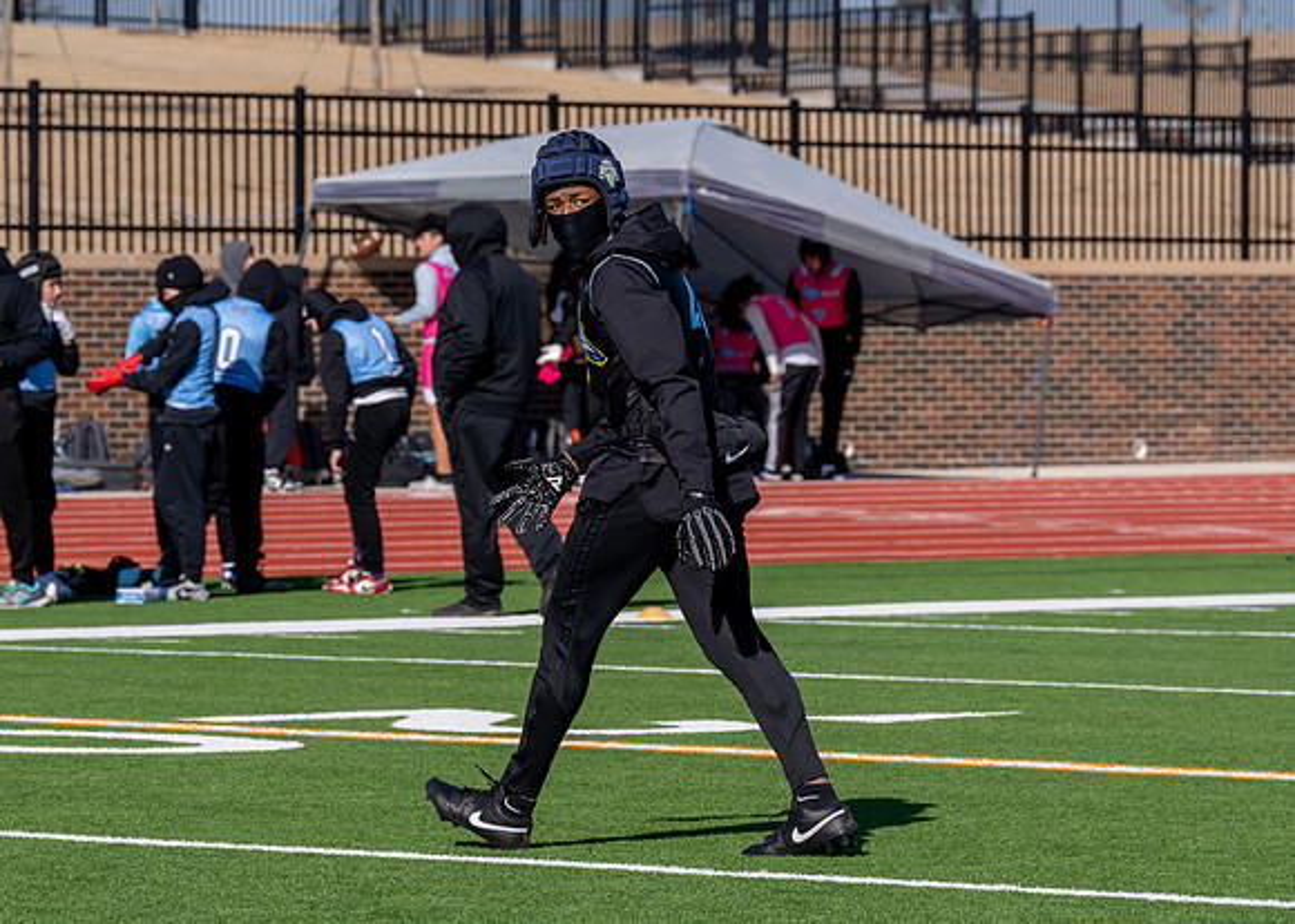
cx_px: 578
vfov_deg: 5.4
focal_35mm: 266
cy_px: 468
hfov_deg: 7.6
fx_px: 9798
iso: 100
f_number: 9
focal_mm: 200
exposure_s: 1/400
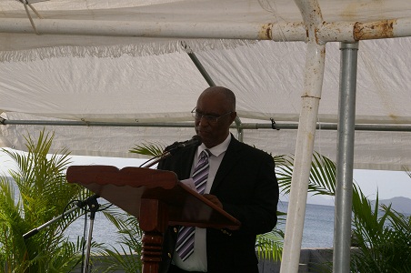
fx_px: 941
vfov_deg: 16.5
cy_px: 136
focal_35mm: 82
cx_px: 206
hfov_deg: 24.7
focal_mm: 55
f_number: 19
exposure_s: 1/180
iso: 400
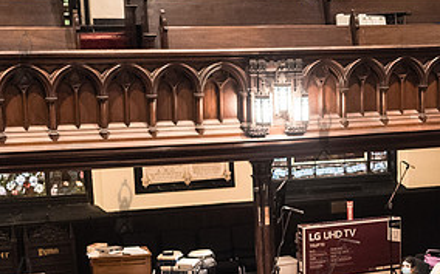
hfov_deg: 22.4
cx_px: 409
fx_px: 1078
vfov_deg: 14.3
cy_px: 261
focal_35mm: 90
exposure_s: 1/125
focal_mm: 35
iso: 4000
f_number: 3.5
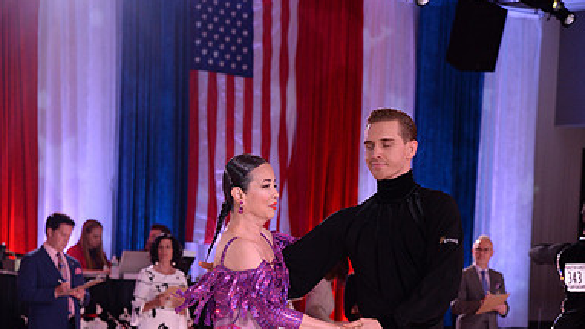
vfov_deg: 8.2
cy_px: 427
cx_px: 292
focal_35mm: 146
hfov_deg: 14.7
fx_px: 2265
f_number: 5
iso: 2000
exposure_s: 1/250
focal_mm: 92
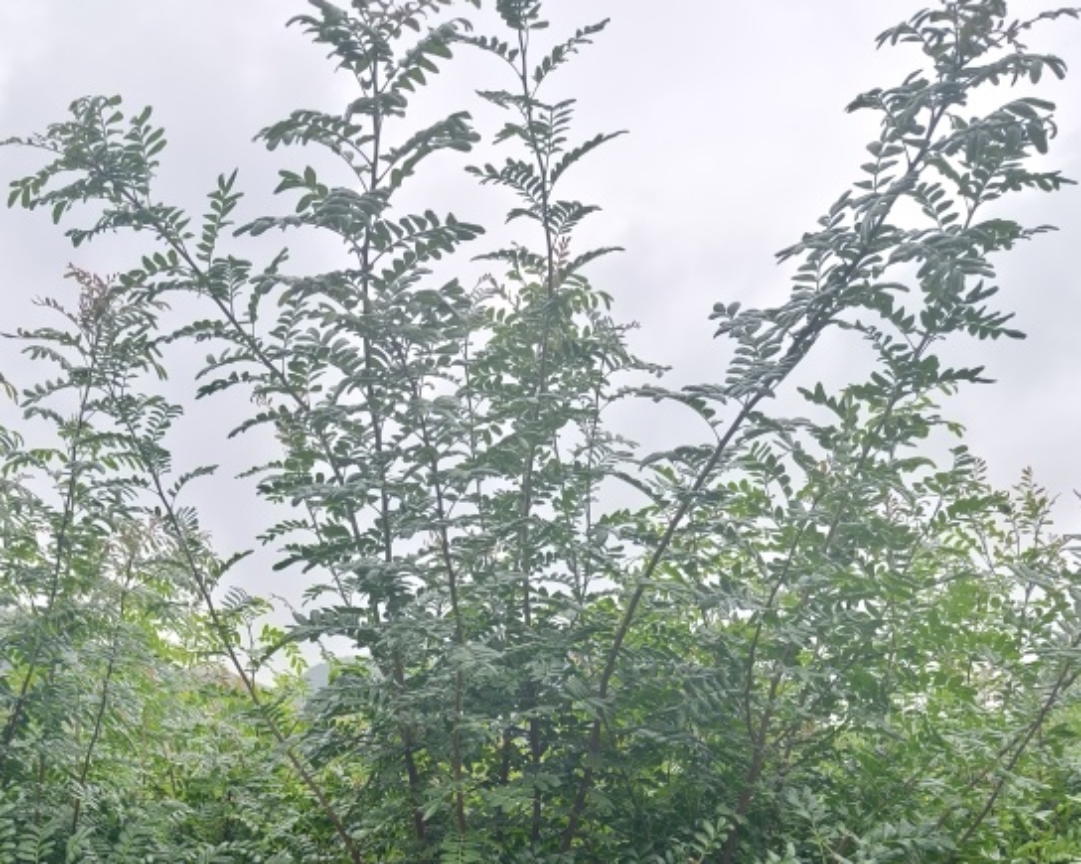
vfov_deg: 30.3
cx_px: 340
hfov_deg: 41.3
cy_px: 966
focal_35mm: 44
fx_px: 1407
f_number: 1.75
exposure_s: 1/422
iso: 50
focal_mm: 8.67
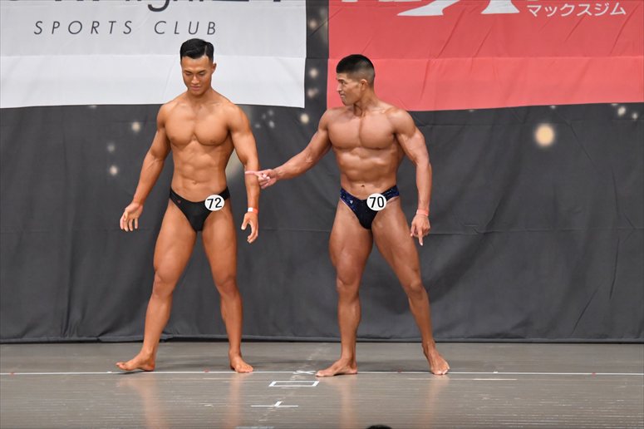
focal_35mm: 202
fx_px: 3612
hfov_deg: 10.2
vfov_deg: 6.8
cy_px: 214
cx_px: 322
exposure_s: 1/400
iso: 6400
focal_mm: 135
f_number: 5.6
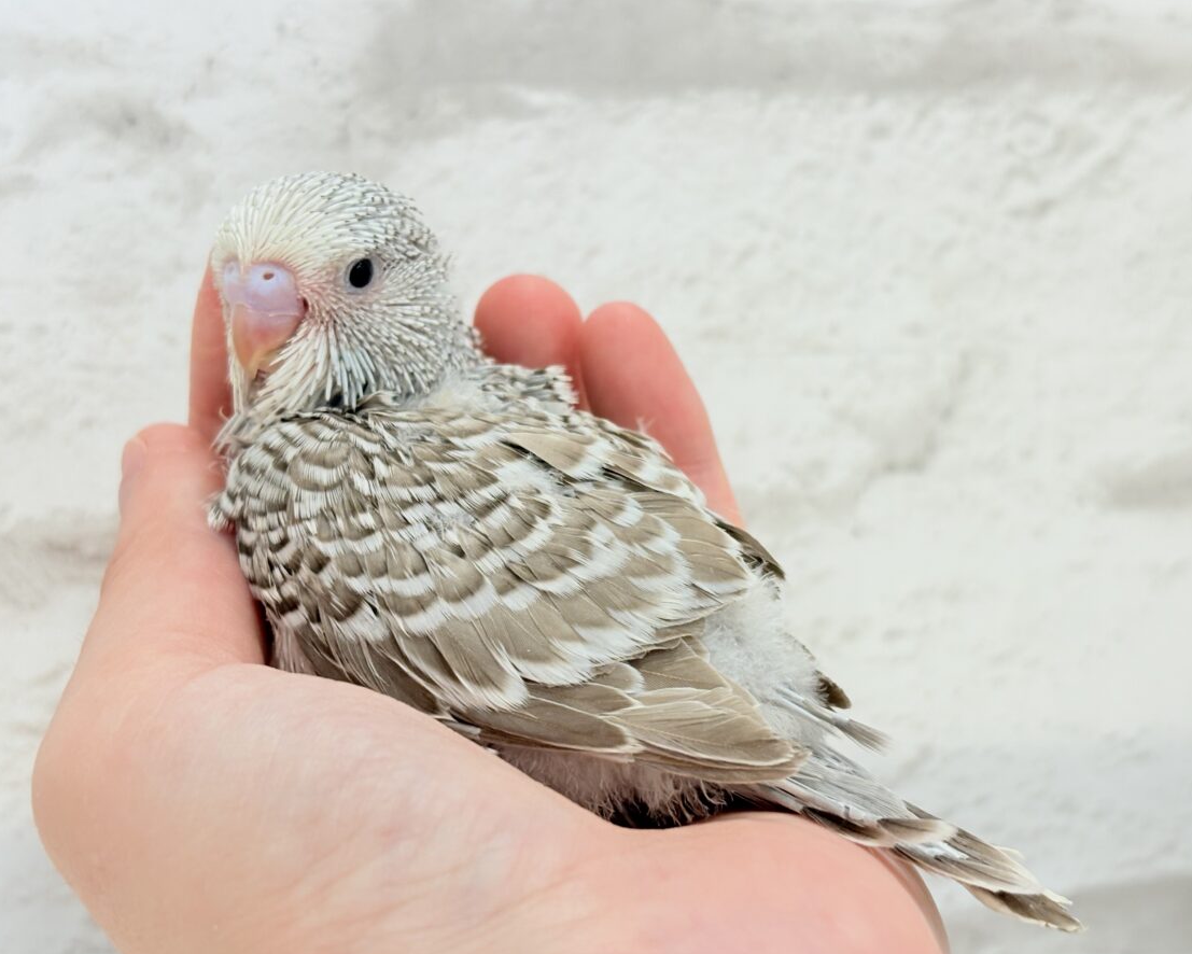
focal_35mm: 55
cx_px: 588
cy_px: 483
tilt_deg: -8.0
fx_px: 1941
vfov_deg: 27.6
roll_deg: +1.0
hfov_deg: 34.1
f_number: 1.6
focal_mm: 5.96
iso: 80
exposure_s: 1/100
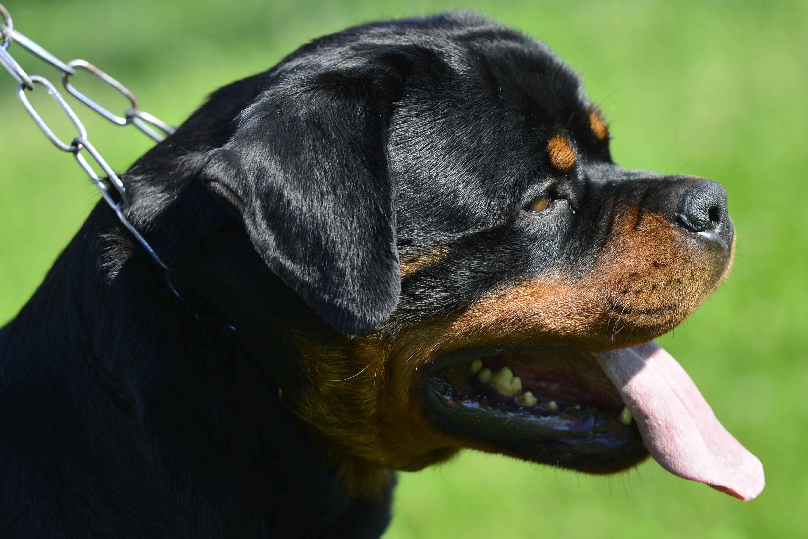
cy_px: 282
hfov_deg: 7.1
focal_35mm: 289
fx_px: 6486
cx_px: 376
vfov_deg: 4.8
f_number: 3.2
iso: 100
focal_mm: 185
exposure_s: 1/640
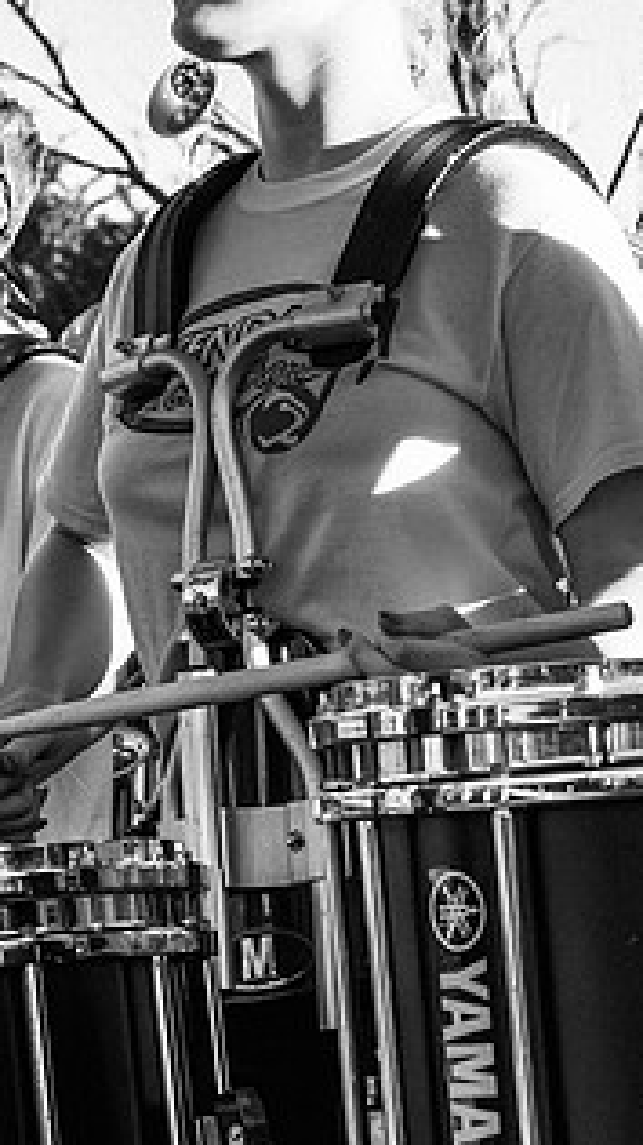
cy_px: 266
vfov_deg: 11.4
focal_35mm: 188
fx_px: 5703
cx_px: 320
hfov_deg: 6.5
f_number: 10
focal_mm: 70
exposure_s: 1/2500
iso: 3200
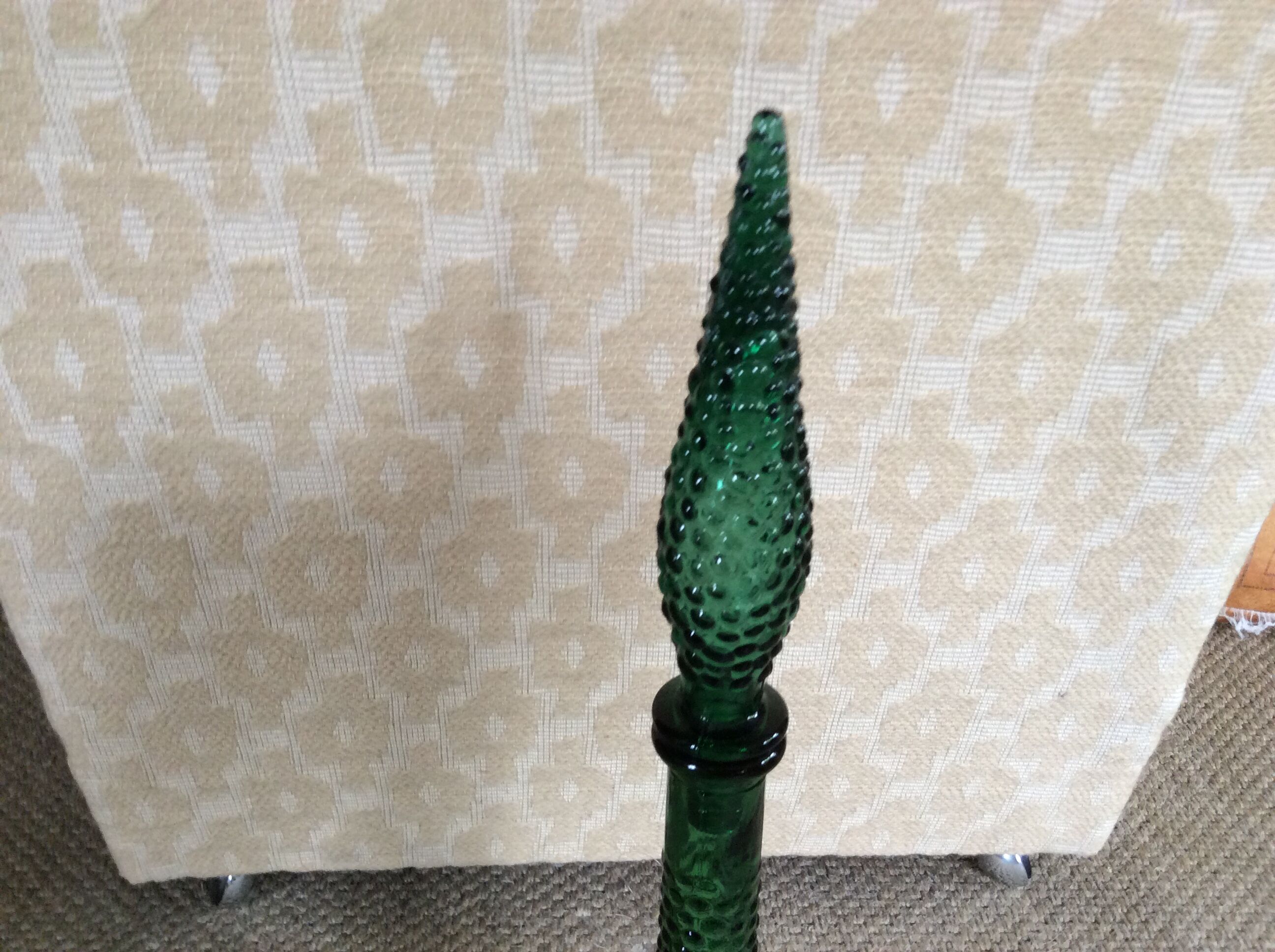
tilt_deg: -24.4
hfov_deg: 56.9
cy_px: 476
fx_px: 1177
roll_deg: +0.6
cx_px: 638
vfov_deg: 44.1
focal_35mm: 32
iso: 80
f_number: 2.4
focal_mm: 3.3
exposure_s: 1/25
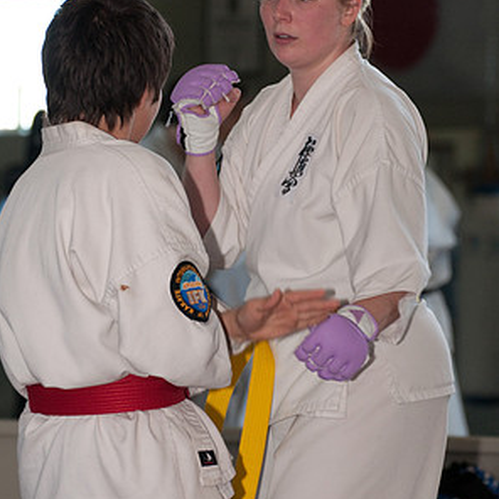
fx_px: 3941
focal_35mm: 242
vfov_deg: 7.2
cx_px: 249
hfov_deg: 7.2
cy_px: 185
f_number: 4.8
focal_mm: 125
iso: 800
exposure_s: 1/200
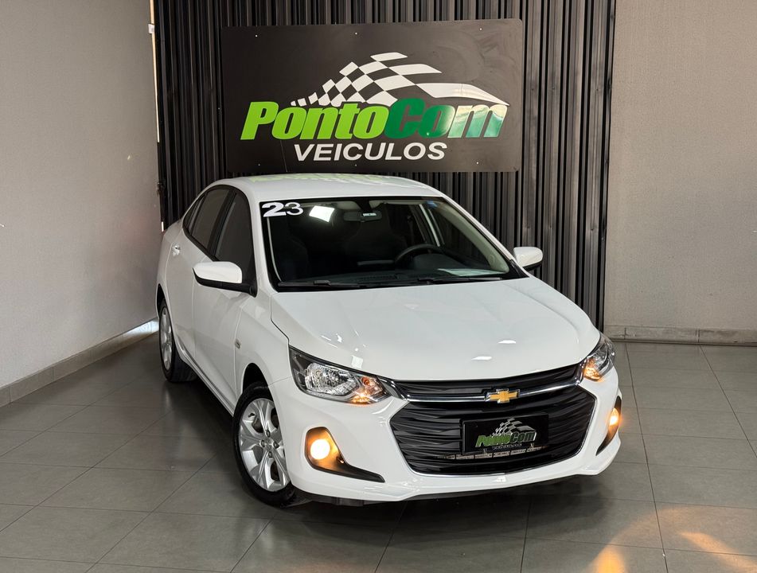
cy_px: 286
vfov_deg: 30.4
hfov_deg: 39.5
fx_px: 1053
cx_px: 378
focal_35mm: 48
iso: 100
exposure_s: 1/60
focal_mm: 6.76
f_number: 1.78
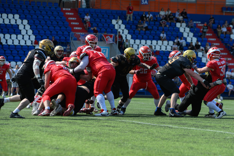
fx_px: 1024
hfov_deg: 13.0
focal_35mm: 158
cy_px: 78
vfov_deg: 8.7
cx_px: 132
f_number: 4.5
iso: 250
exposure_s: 1/2500
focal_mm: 140
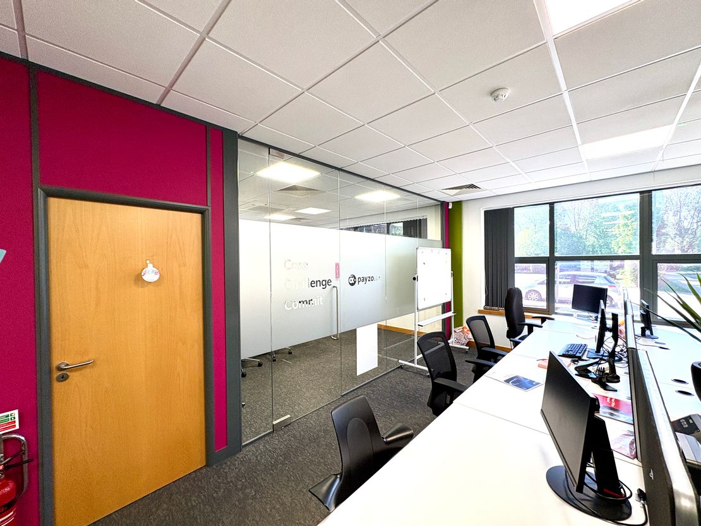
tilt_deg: +0.1
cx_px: 350
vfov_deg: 85.7
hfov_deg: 102.1
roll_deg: +0.9
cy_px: 263
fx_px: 284
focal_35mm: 14
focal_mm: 2.22
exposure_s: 1/100
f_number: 2.2
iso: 160
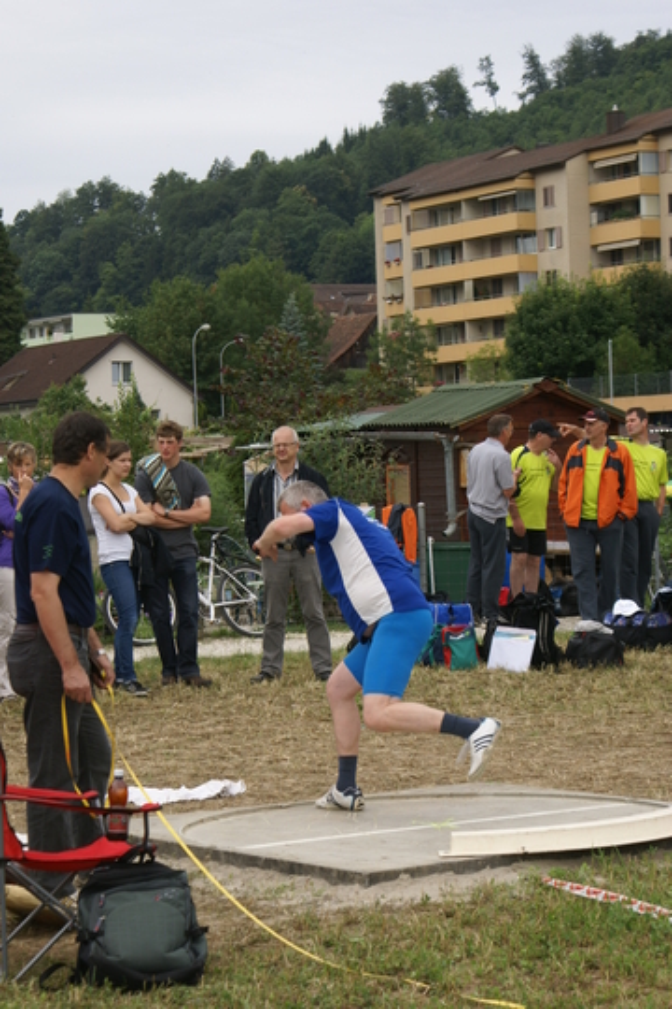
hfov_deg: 13.0
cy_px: 504
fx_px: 2940
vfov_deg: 19.5
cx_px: 336
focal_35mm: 105
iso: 100
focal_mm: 70
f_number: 6.3
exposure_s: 1/250
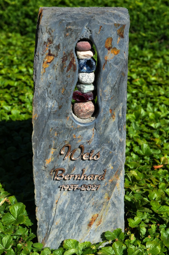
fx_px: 495
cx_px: 84
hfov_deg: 19.4
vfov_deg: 28.9
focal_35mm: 70
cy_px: 128
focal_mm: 70
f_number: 6.3
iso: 200
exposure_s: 1/800
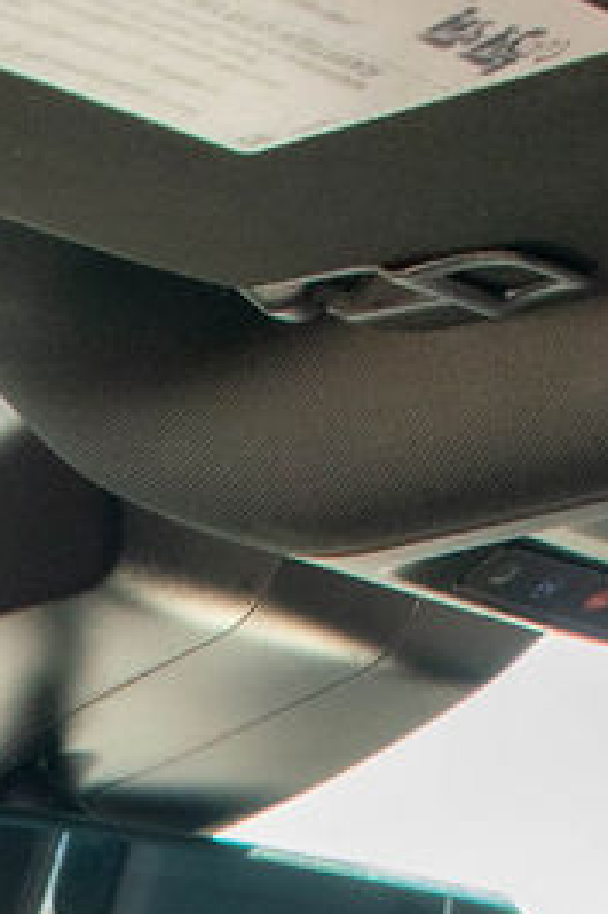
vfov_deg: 10.3
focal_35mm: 156
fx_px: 3957
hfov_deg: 8.6
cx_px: -199
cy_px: 2581
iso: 400
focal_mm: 18
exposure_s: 1/200
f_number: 7.1
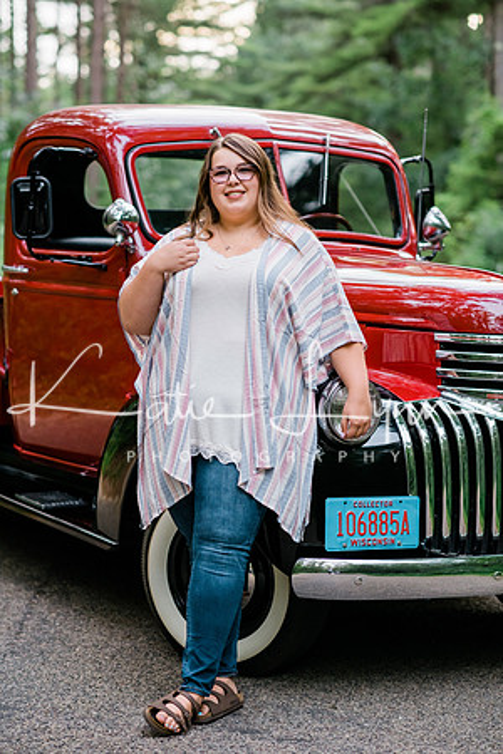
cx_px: 252
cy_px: 377
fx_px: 1781
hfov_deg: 16.1
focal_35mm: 85
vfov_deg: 23.9
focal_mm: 85
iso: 640
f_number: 2.8
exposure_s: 1/320
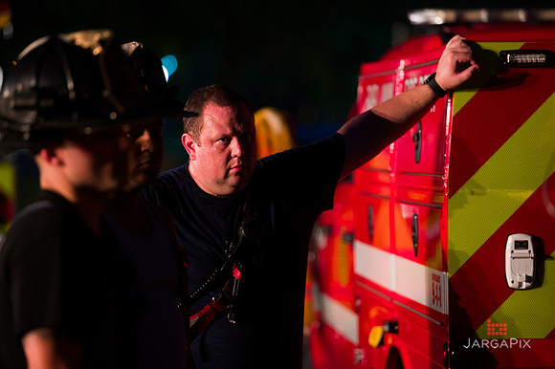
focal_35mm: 200
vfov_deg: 6.9
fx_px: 3081
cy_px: 184
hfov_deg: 10.3
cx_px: 278
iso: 3200
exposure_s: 1/125
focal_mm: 200
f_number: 3.2
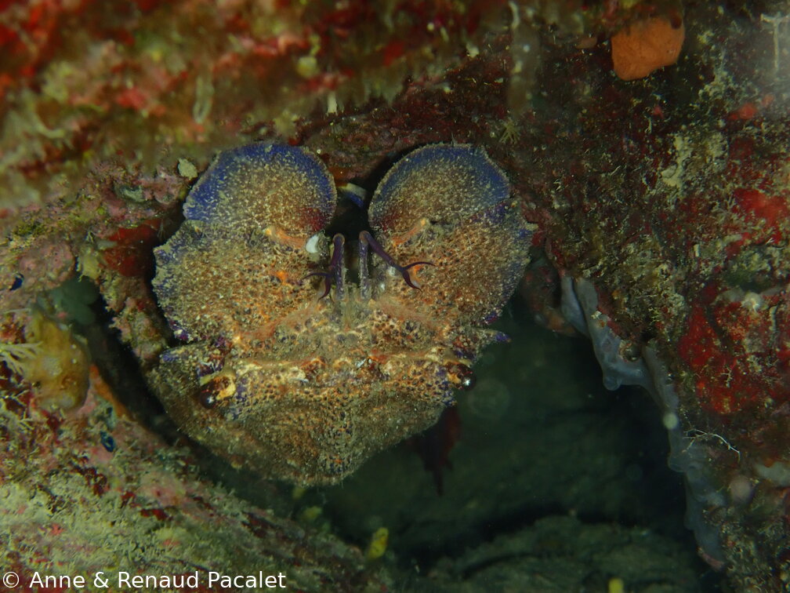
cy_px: 296
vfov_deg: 14.8
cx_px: 395
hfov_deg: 19.6
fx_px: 2282
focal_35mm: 100
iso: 250
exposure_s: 1/200
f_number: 6.3
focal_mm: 18
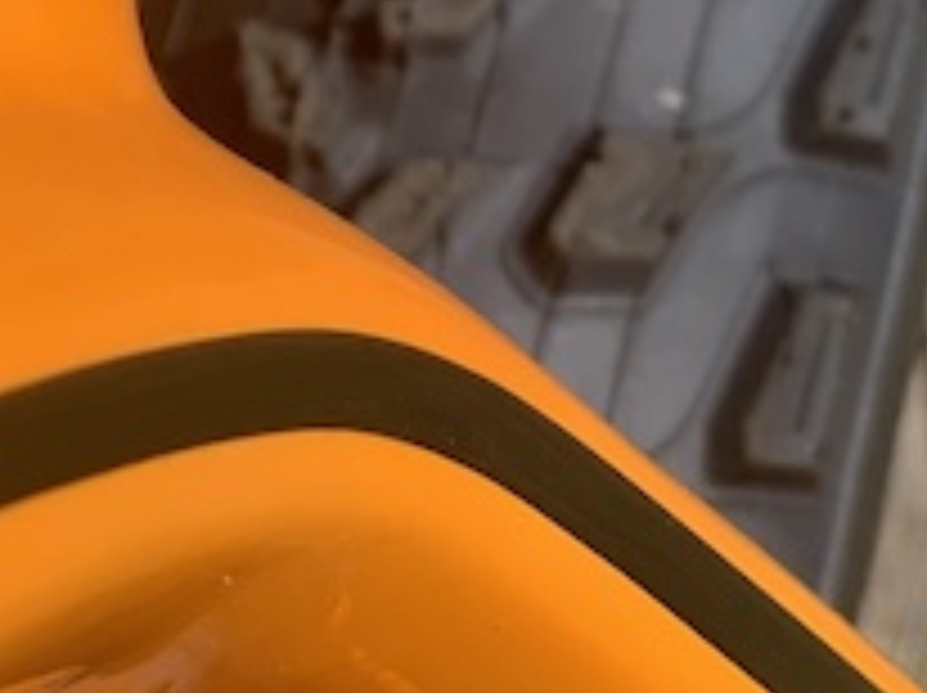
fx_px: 5403
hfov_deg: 9.7
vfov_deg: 7.2
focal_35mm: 202
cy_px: -378
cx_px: -148
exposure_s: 1/1089
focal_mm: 6
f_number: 2.4
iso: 16
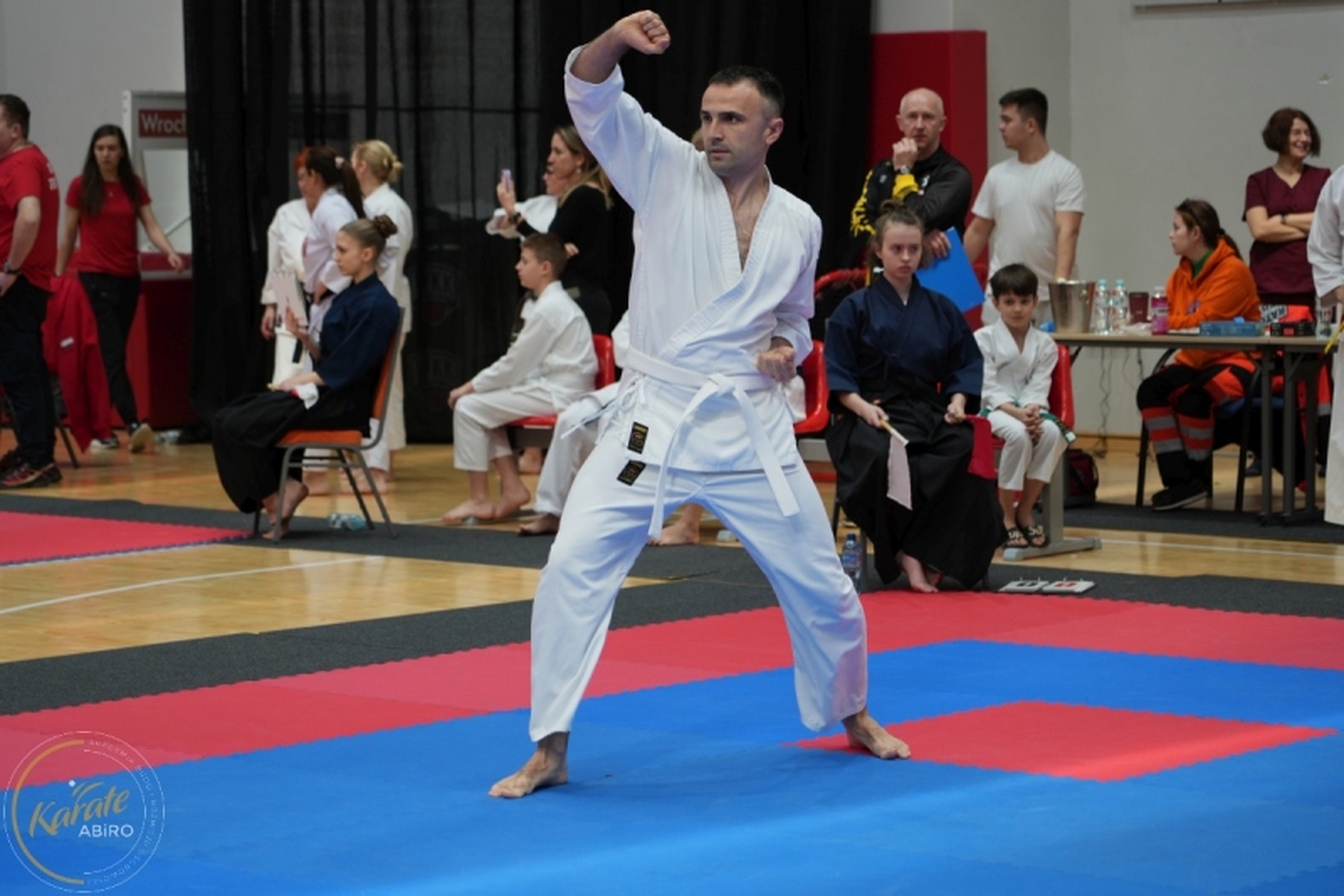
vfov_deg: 13.0
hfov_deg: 19.5
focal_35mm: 105
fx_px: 3919
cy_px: 448
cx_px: 672
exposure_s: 1/160
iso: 400
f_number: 4
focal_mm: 105
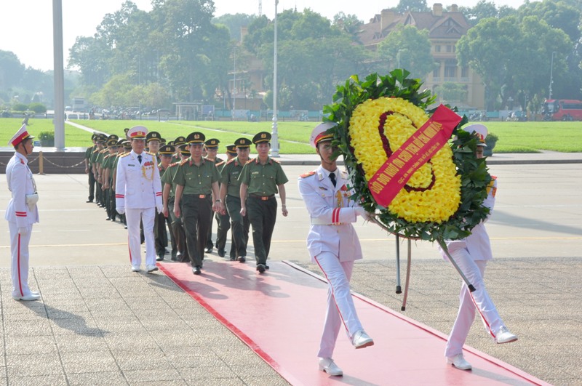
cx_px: 291
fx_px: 1017
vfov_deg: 21.5
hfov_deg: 31.9
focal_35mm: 63
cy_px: 193
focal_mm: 42
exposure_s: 1/125
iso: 250
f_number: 16
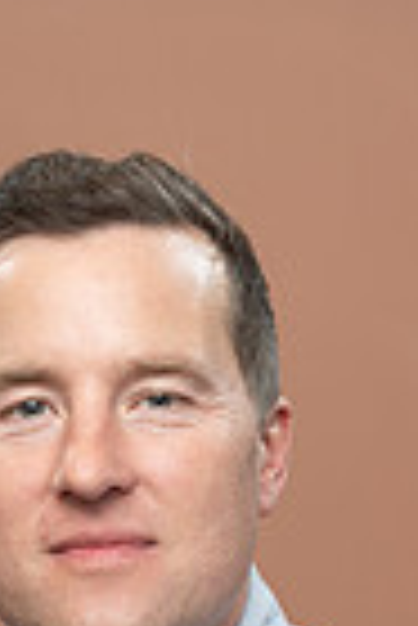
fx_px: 4221
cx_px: 76
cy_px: 977
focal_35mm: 243
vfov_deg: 8.3
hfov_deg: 5.7
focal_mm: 75
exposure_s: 1/160
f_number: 4
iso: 320
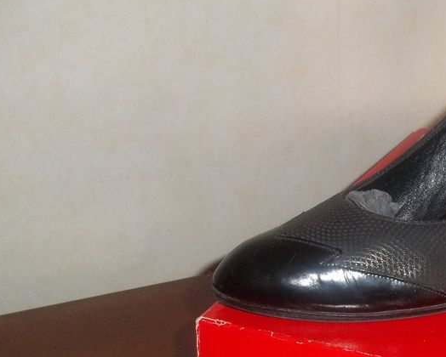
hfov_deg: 27.5
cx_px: 380
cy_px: 296
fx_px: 885
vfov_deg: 22.5
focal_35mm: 67
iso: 160
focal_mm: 6.5
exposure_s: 1/30
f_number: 3.1
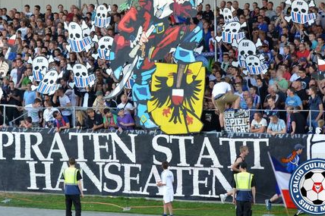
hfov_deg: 13.2
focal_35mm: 156
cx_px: 152
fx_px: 1408
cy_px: 87
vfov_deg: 8.8
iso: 800
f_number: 3.2
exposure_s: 1/800
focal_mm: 78
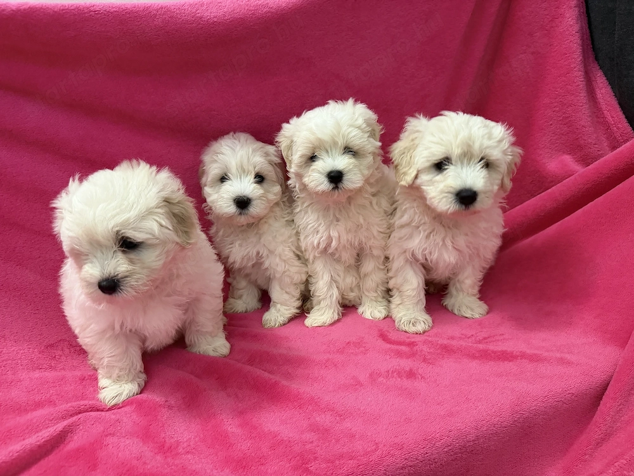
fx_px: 440
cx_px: 317
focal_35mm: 24
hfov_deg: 71.6
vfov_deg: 56.8
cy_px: 238
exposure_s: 1/50
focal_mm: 6.76
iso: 500
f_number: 1.78
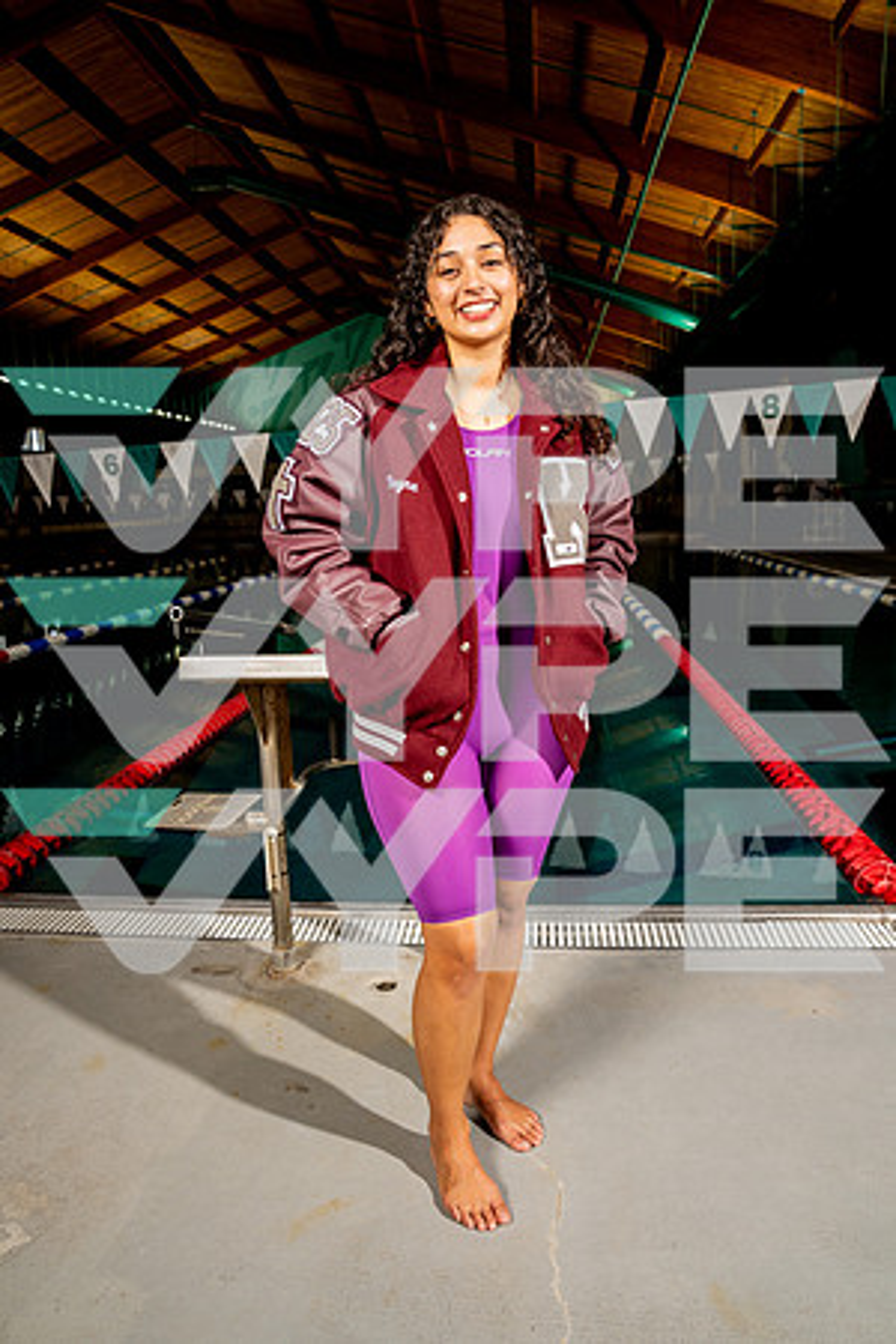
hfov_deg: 53.1
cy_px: 672
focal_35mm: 24
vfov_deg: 73.7
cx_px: 448
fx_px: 896
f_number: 7.1
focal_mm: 24
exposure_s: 1/125
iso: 400
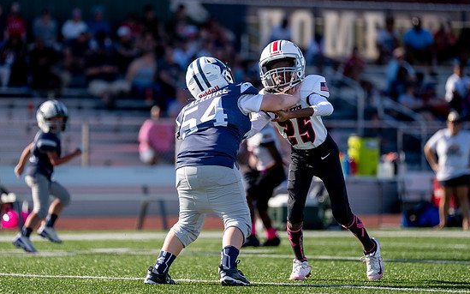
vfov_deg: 4.8
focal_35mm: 274
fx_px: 3509
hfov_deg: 7.7
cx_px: 195
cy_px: 139
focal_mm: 200
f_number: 2.8
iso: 320
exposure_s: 1/4000
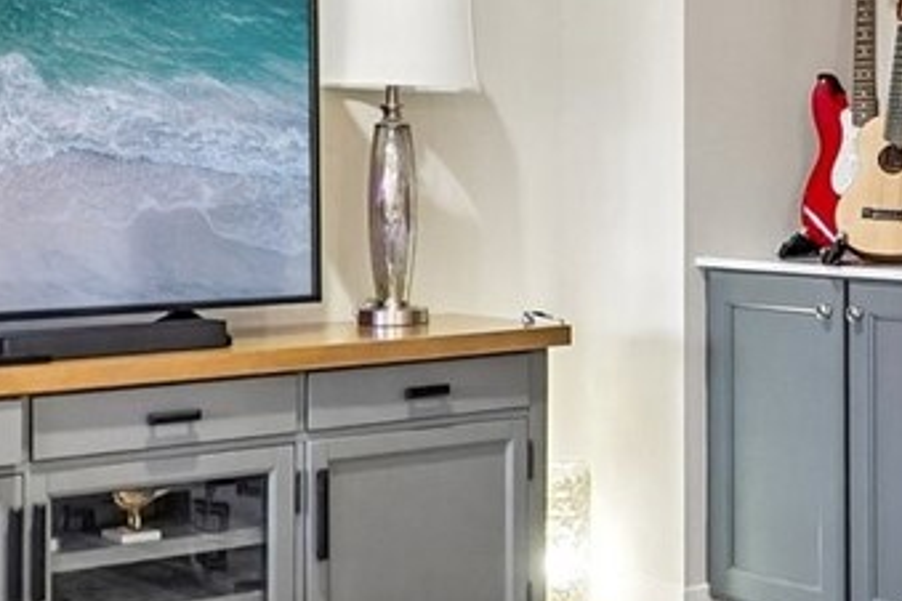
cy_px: 180
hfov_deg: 24.5
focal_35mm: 80
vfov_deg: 17.0
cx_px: 831
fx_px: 2004
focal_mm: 16
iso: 1600
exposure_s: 1/10
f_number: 8
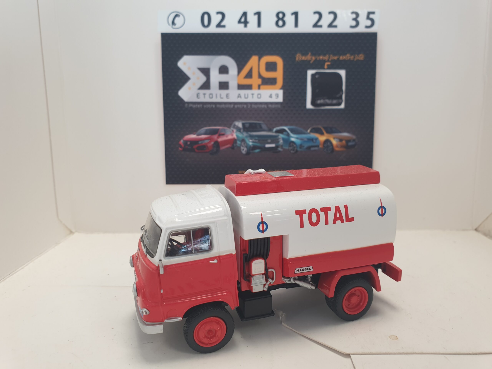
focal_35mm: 26
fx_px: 370
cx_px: 246
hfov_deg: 67.3
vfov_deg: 53.1
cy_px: 184
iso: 64
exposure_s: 1/50
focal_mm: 4.3
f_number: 2.4
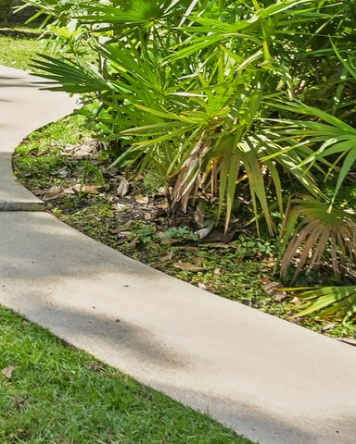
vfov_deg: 21.1
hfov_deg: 15.5
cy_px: -49
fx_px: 1133
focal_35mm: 86
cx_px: -268
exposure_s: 1/45
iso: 100
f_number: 8
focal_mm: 21.5
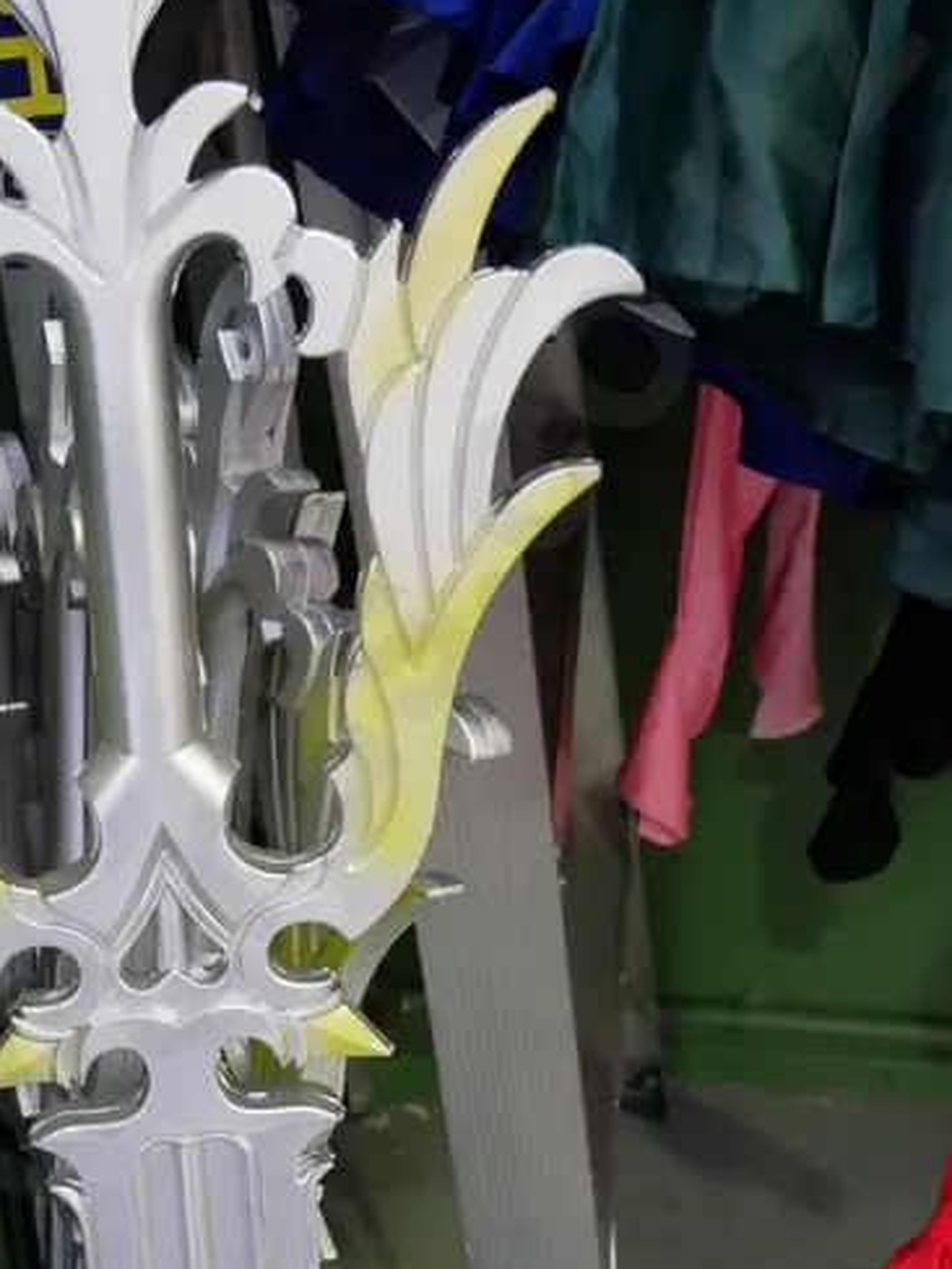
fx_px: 2310
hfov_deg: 22.7
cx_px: 78
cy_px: 1071
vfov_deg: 29.8
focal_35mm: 63
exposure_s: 1/60
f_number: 3.7
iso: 2000
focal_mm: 15
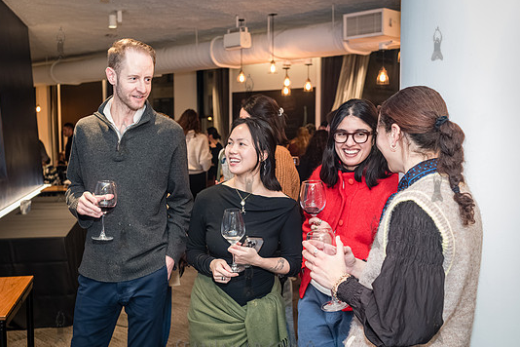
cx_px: 240
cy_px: 184
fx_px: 578
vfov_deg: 33.4
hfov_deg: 48.4
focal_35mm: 40
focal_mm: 35
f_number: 4
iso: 5000
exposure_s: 1/160
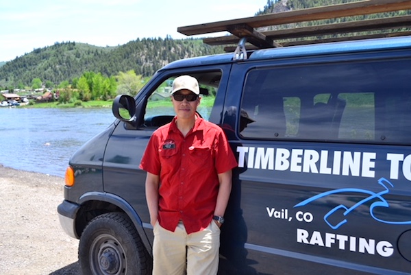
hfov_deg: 57.2
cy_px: 138
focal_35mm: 33
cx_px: 206
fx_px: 377
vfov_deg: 40.0
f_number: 5
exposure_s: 1/320
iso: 200
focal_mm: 22
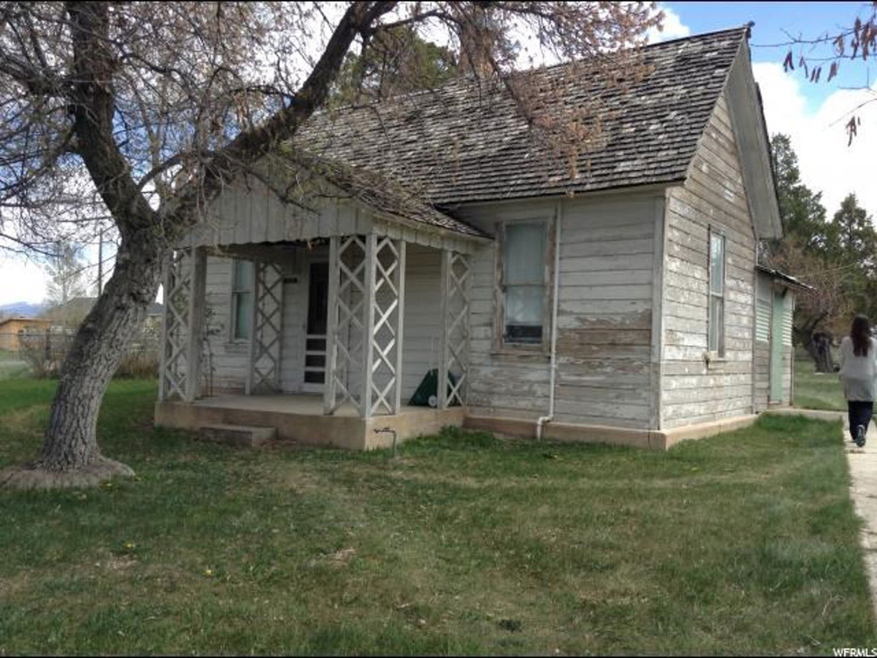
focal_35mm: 33
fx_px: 836
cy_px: 329
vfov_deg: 42.9
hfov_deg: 55.4
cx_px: 438
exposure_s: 1/562
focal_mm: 3.3
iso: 25
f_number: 2.4
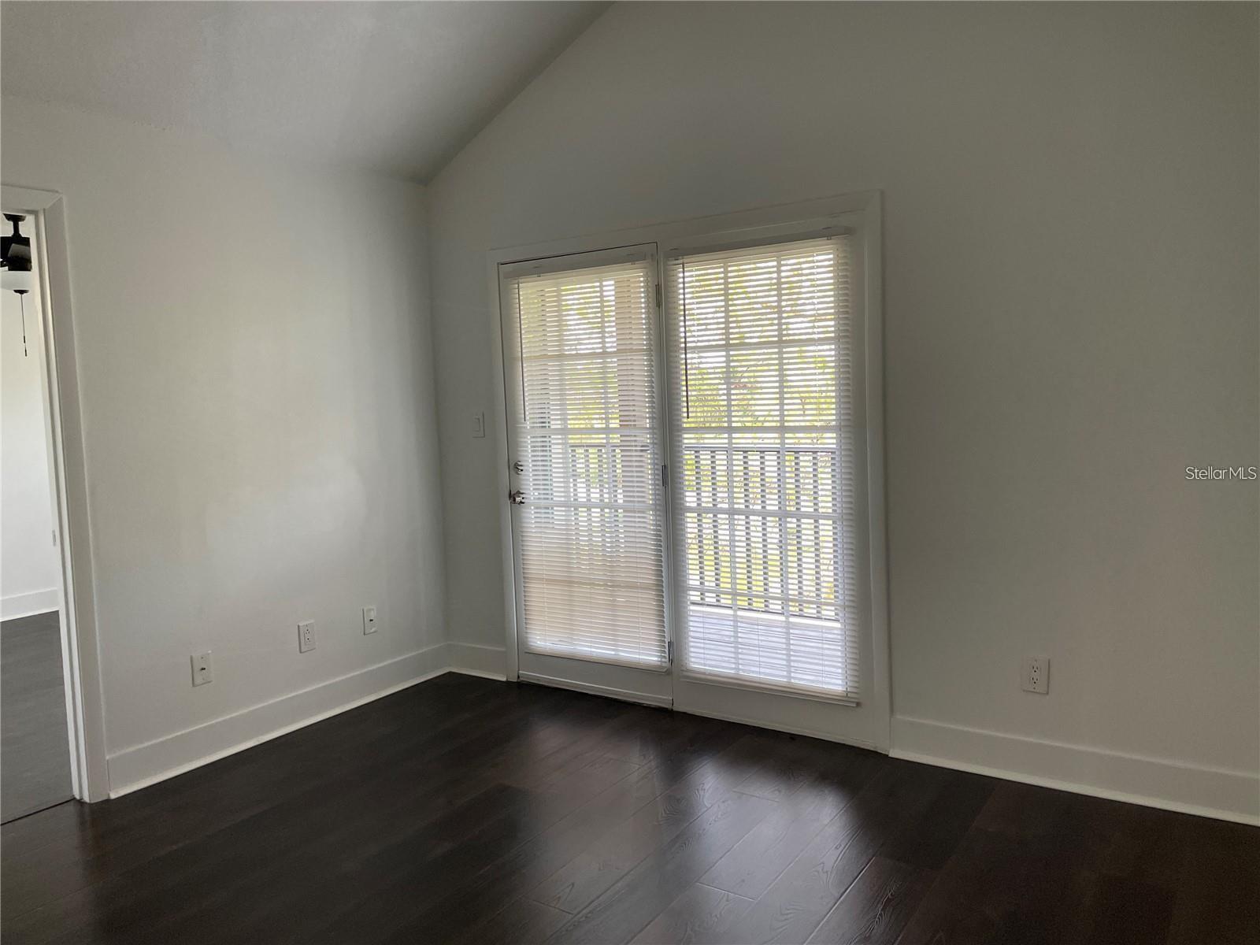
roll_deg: +2.4
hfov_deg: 67.3
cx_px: 630
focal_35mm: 26
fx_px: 946
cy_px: 472
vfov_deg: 53.1
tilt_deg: -4.5
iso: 125
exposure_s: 1/120
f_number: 1.6
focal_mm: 4.2
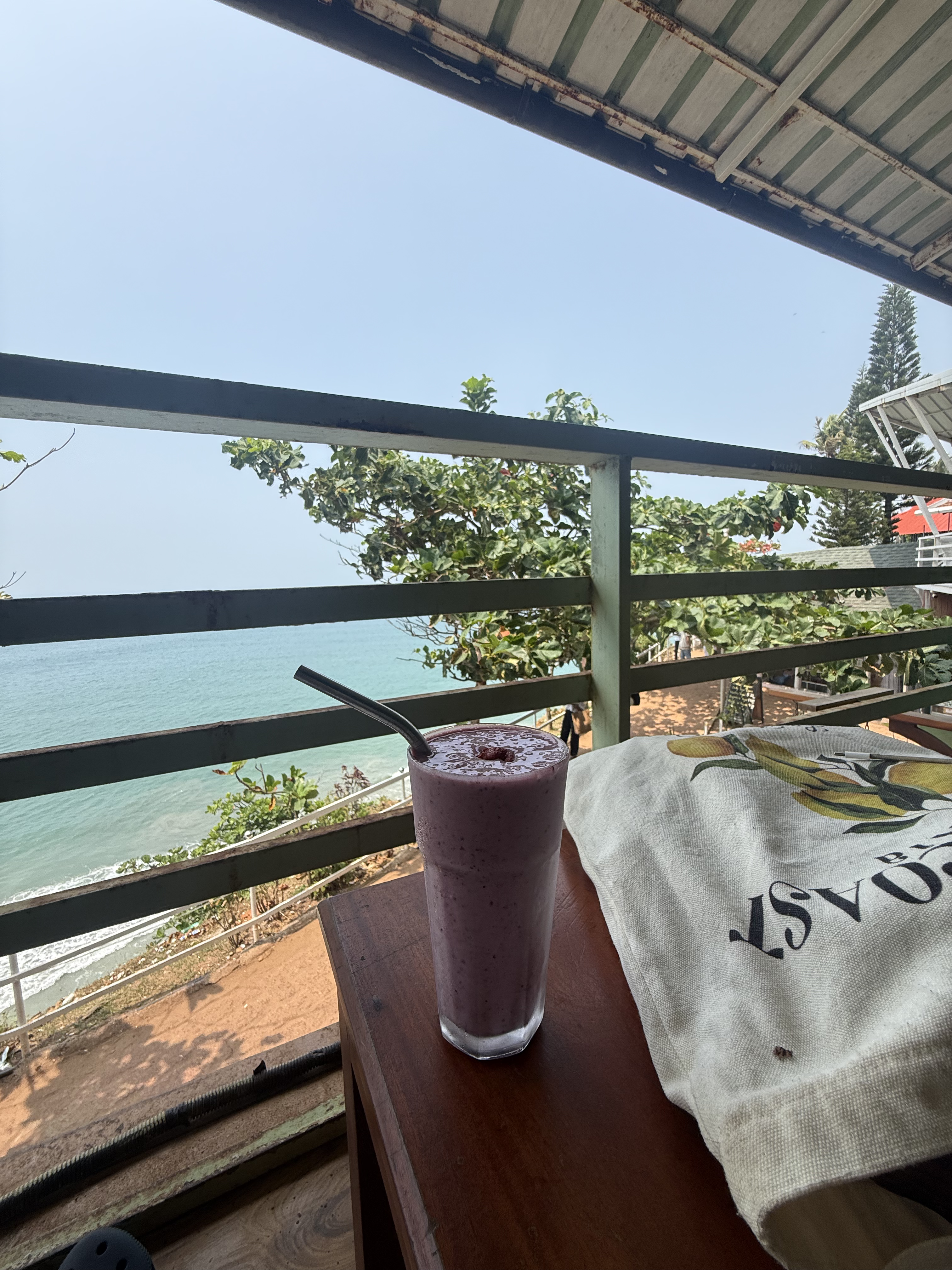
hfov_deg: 85.7
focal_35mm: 14
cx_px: 476
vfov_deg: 102.1
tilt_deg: -5.6
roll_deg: +1.1
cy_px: 635
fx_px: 513
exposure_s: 1/914
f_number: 2.2
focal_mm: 2.22
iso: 64
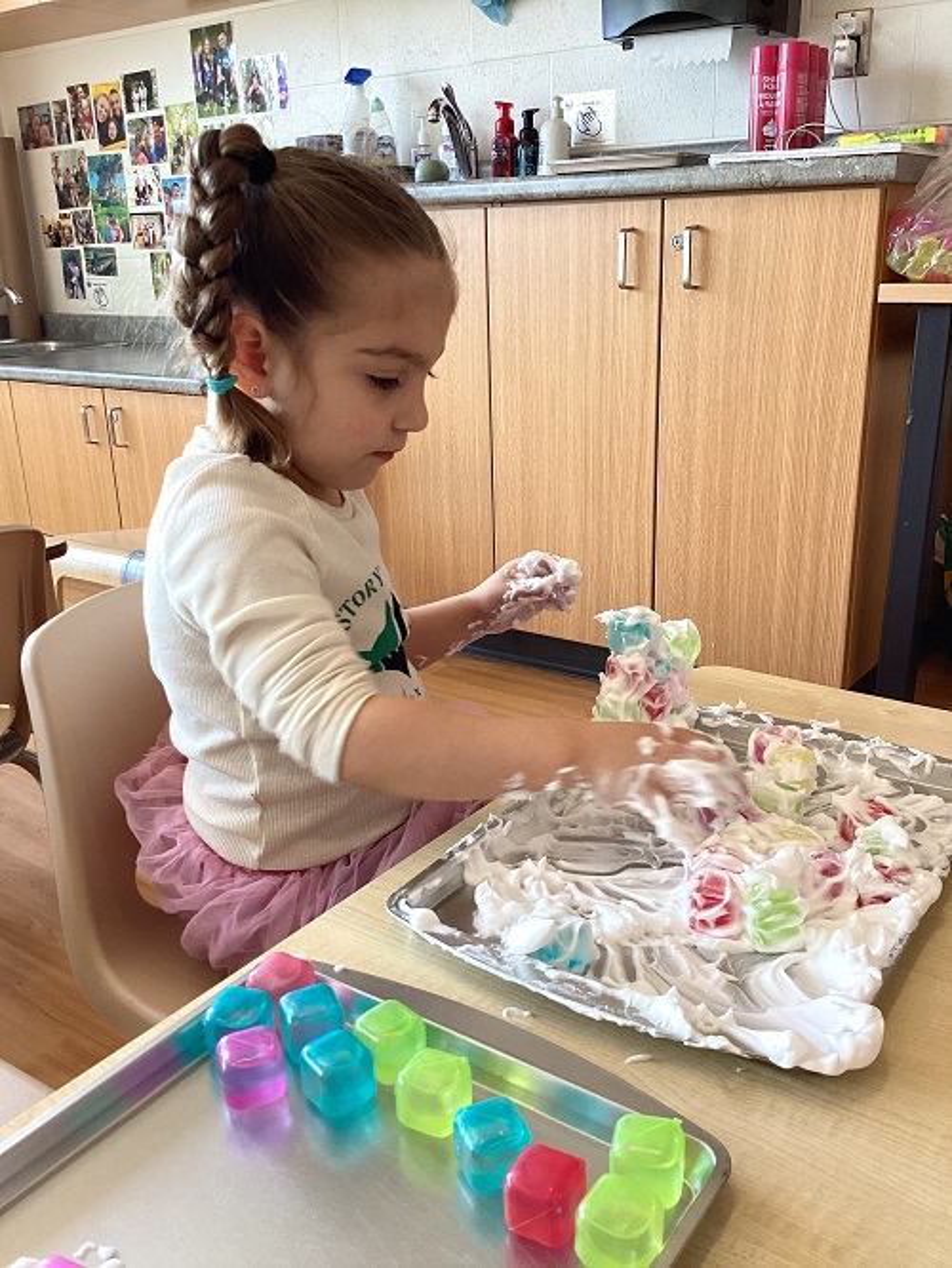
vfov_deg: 58.3
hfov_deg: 45.5
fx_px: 1136
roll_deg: +1.7
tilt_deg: -19.6
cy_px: 634
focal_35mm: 31
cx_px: 476
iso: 80
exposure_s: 1/50
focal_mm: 3.3
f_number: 2.4
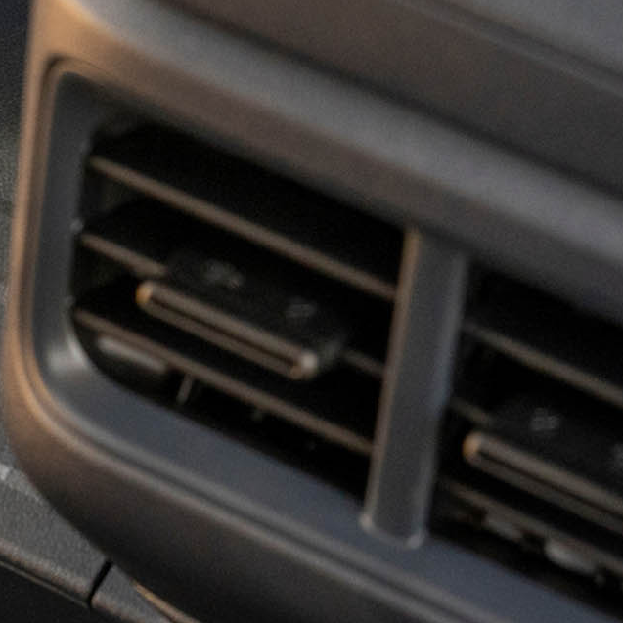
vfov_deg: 7.2
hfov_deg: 7.0
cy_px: 92
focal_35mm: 243
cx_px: -552
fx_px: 4948
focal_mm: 52
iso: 1000
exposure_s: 1/50
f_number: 5.6
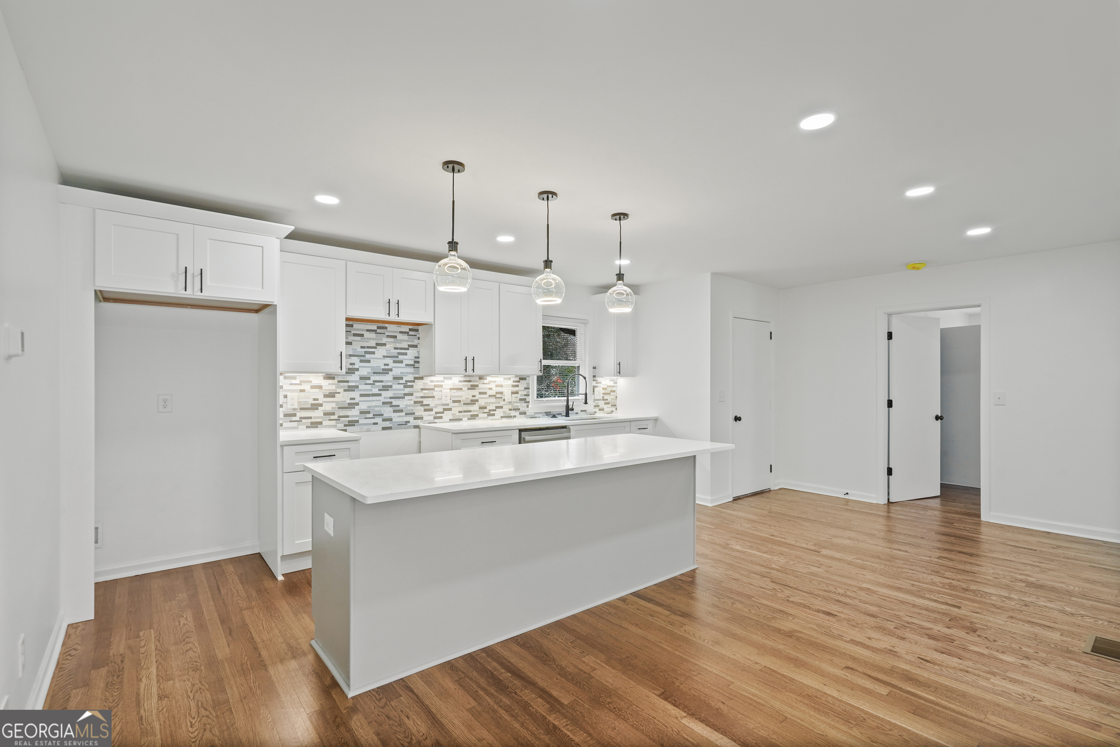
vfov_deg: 73.7
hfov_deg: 96.7
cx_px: 560
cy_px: 374
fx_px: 498
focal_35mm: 16
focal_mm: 16
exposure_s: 1/10
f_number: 8
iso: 400
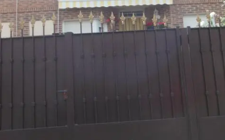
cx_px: 113
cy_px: 3
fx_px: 343
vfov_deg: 22.3
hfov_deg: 36.3
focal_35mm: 56
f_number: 4.1
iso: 125
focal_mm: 6.9
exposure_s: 1/400
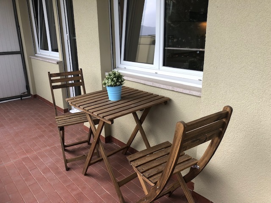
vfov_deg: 49.7
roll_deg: +1.0
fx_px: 219
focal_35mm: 28
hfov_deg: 63.4
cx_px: 136
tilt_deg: -15.6
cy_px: 102
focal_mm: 3.99
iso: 20
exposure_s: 1/100
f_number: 1.8
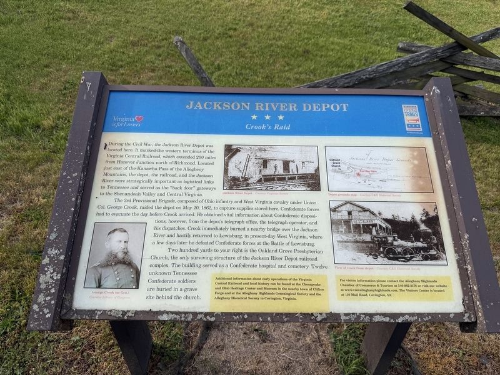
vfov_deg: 56.8
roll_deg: -2.4
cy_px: 188
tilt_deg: -37.0
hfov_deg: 71.6
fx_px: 347
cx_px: 250
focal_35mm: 24
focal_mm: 6.76
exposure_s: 1/3279
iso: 80
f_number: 1.78
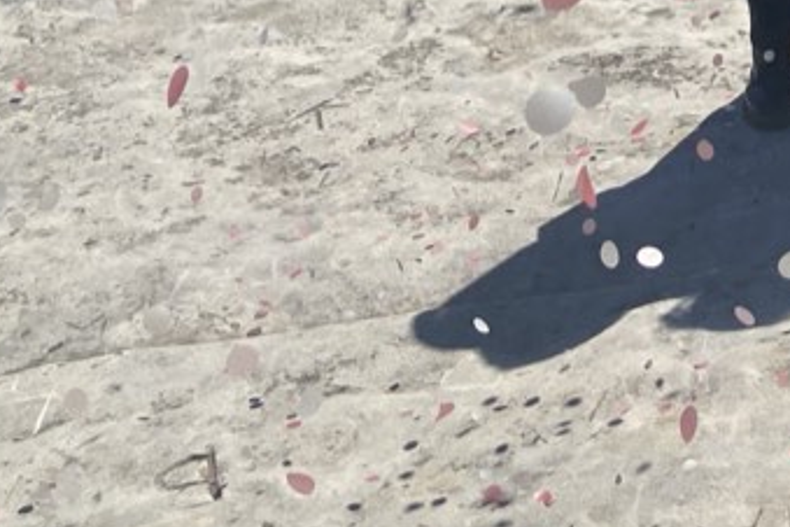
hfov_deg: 22.4
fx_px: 1865
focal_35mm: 85
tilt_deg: -11.9
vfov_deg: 14.2
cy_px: -420
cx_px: 900
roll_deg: +0.8
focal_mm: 4.25
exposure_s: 1/4808
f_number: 1.8
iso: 32
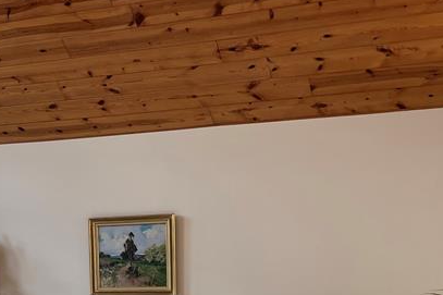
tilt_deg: -4.0
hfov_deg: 29.0
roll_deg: +0.8
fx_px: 836
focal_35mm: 68
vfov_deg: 19.1
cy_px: 336
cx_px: 89
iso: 100
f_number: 1.6
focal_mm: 5.1
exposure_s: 1/120
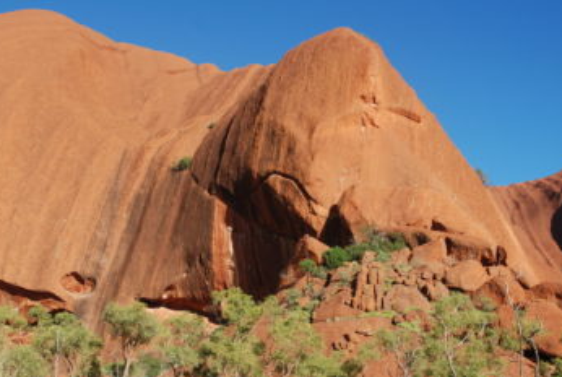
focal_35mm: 39
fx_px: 610
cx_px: 291
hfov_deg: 49.5
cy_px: 271
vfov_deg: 33.8
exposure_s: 1/200
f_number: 7.1
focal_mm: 18
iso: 100
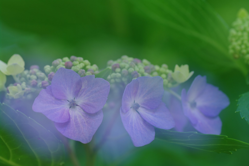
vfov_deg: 10.1
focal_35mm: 135
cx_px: 124
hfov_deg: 15.2
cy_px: 83
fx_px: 933
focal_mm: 90
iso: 200
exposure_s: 1/320
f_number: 2.8
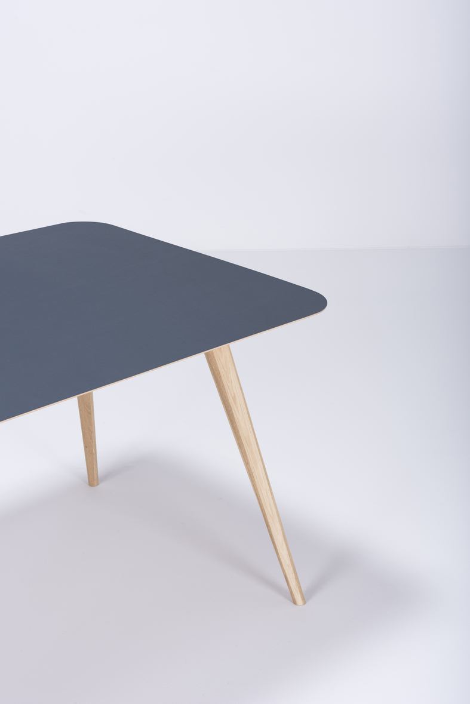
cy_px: 352
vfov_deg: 33.4
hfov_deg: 22.6
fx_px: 1174
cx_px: 235
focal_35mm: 60
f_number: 16
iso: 100
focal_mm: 60
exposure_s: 1/250
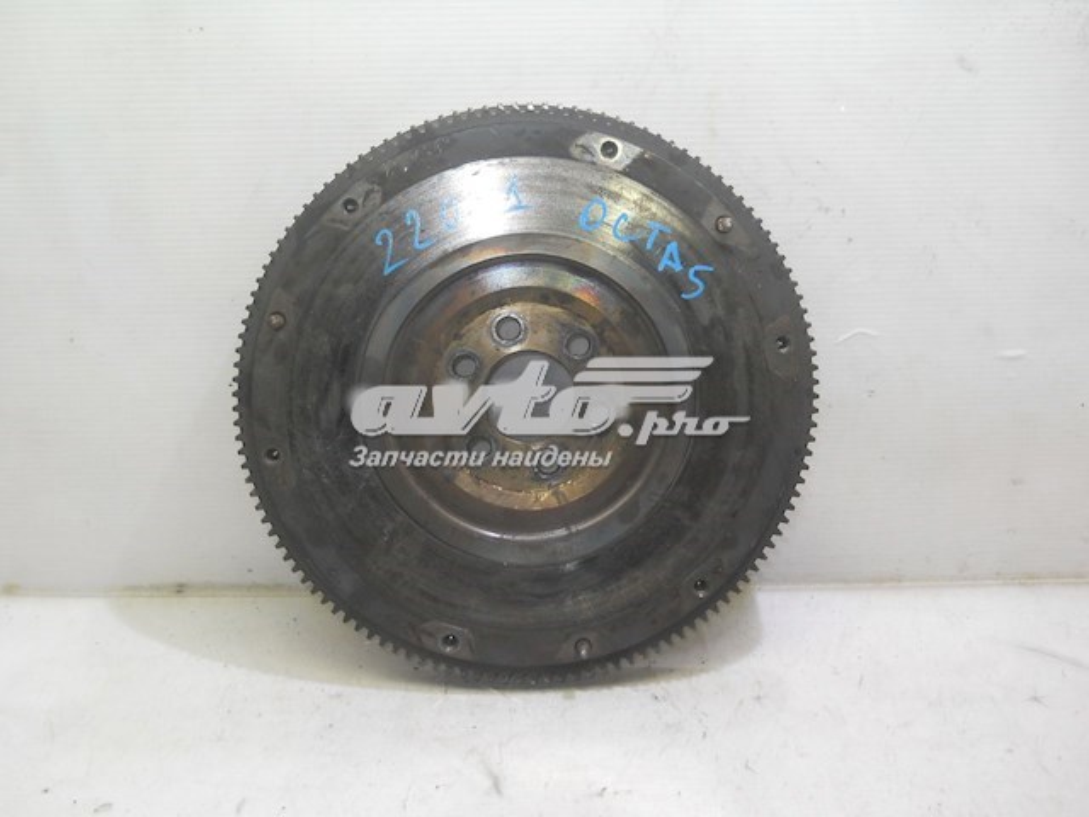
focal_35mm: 41
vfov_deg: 35.1
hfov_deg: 45.8
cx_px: 544
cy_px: 408
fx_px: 1290
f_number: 3.1
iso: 100
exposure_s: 1/30
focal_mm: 6.72
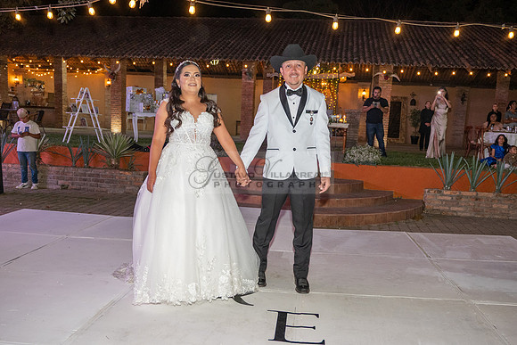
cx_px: 258
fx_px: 492
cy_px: 211
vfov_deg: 38.4
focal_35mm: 34
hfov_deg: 55.4
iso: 2000
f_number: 4
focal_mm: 28
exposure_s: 1/160
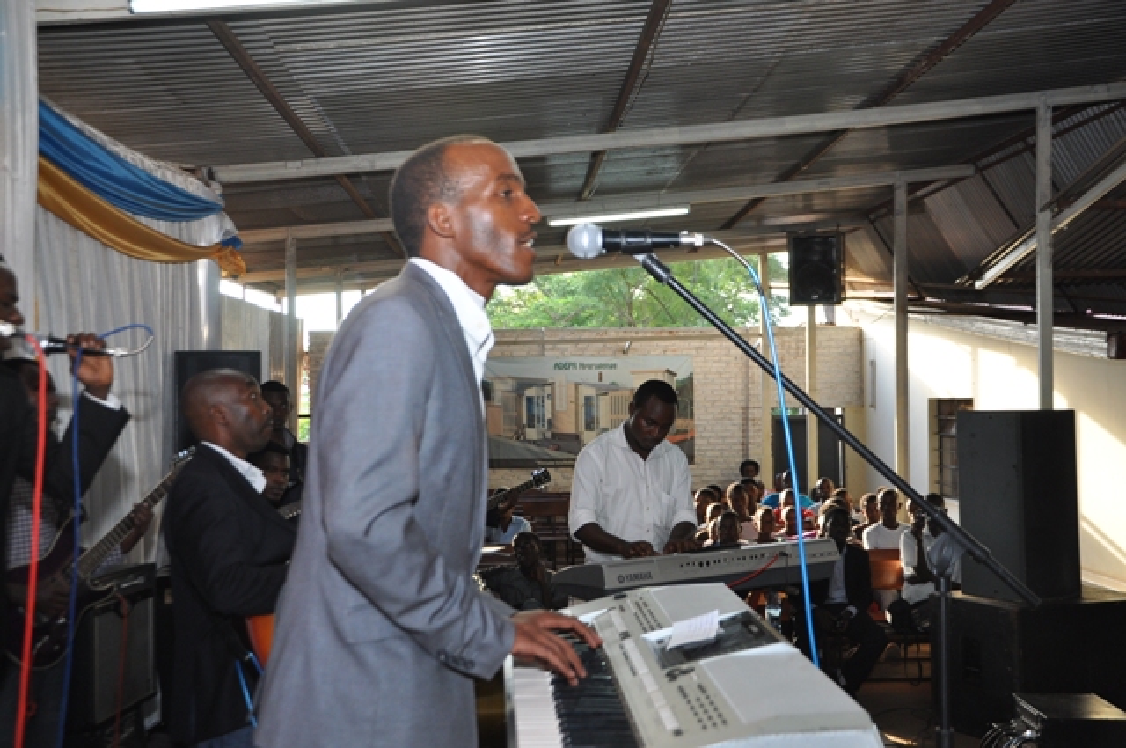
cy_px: 374
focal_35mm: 42
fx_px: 1312
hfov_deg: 46.5
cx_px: 563
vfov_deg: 31.8
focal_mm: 28
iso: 500
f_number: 4.5
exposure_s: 1/100
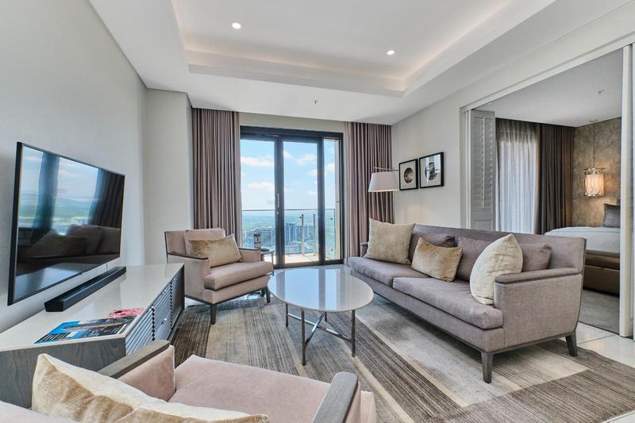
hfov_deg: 100.4
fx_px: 265
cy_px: 212
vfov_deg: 77.3
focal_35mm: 15
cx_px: 318
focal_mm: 10
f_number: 10
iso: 800
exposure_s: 1/100
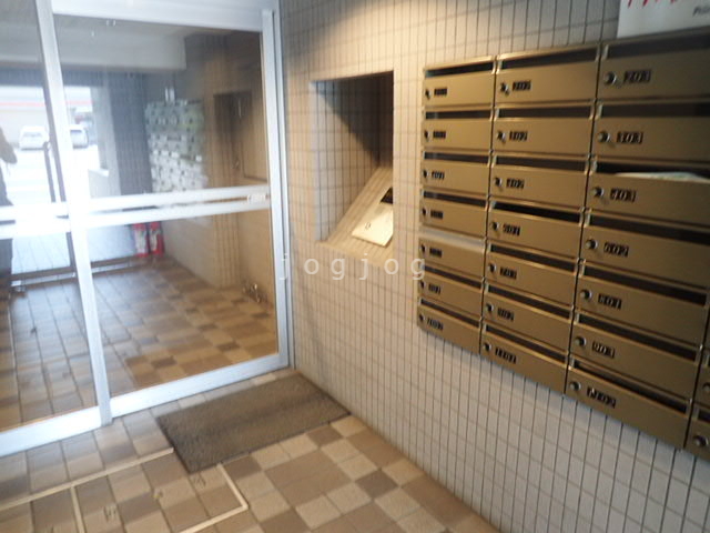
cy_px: 266
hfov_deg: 69.4
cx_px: 355
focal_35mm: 25
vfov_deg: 54.9
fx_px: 513
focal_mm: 4.5
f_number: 2
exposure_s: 1/30
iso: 200
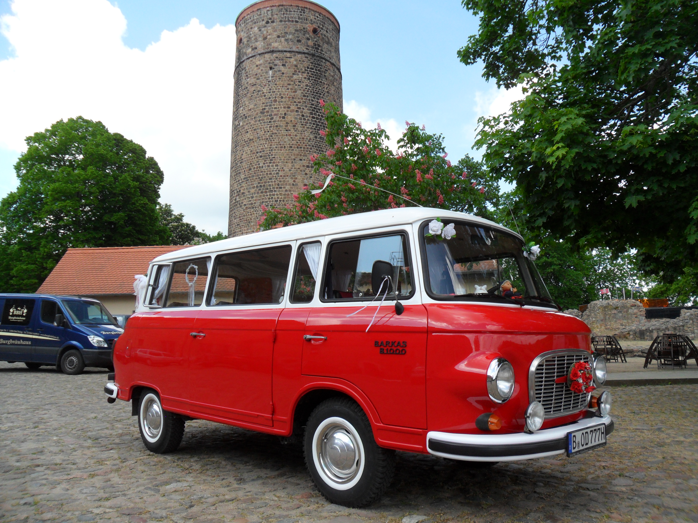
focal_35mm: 27
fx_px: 544
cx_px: 349
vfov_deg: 51.4
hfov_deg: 65.3
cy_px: 262
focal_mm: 4.9
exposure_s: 1/350
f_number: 3.5
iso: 80
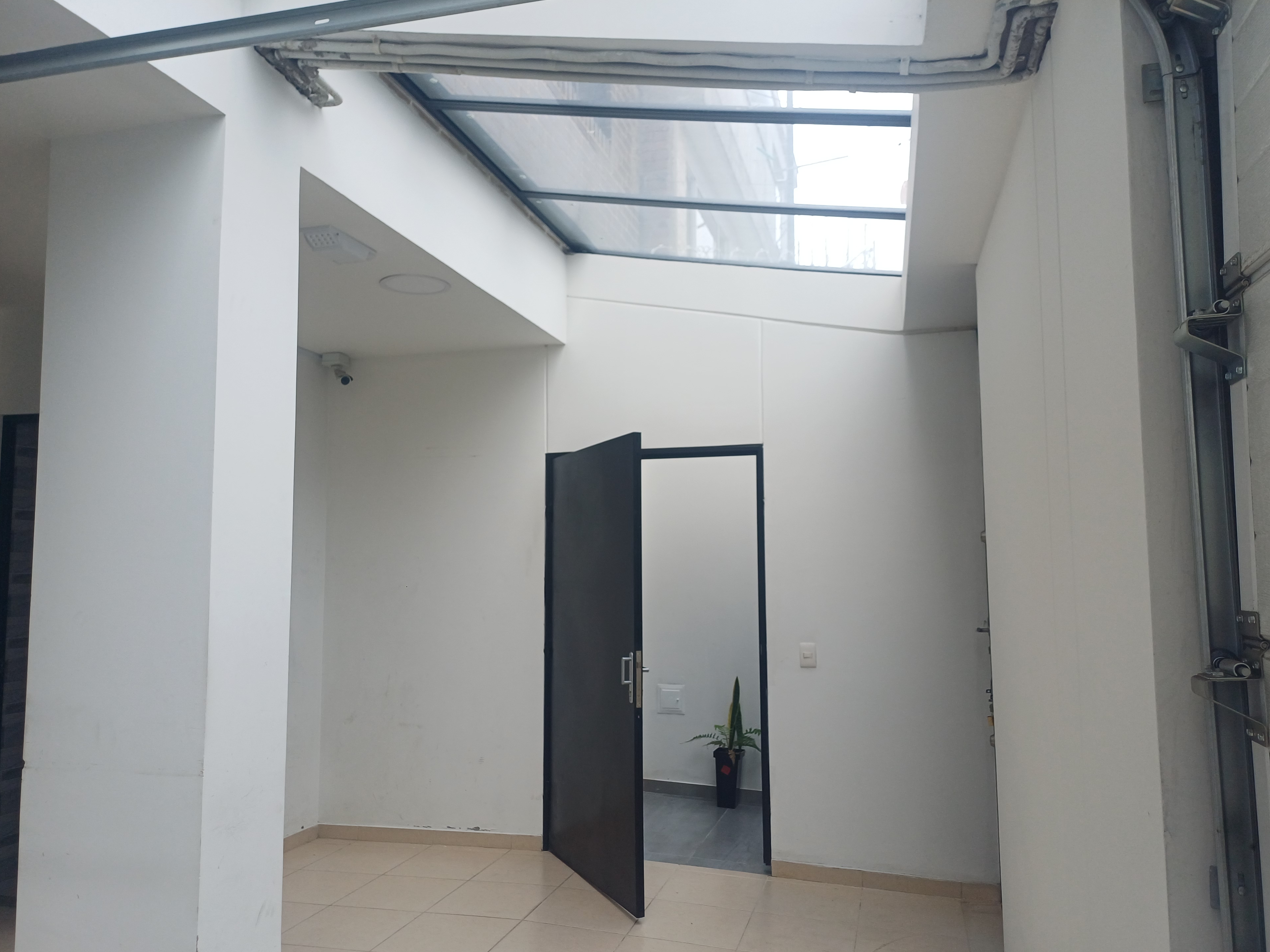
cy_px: 493
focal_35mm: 26
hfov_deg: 67.3
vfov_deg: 53.1
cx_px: 647
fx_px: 954
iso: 50
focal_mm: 4.65
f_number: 1.8
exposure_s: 1/284
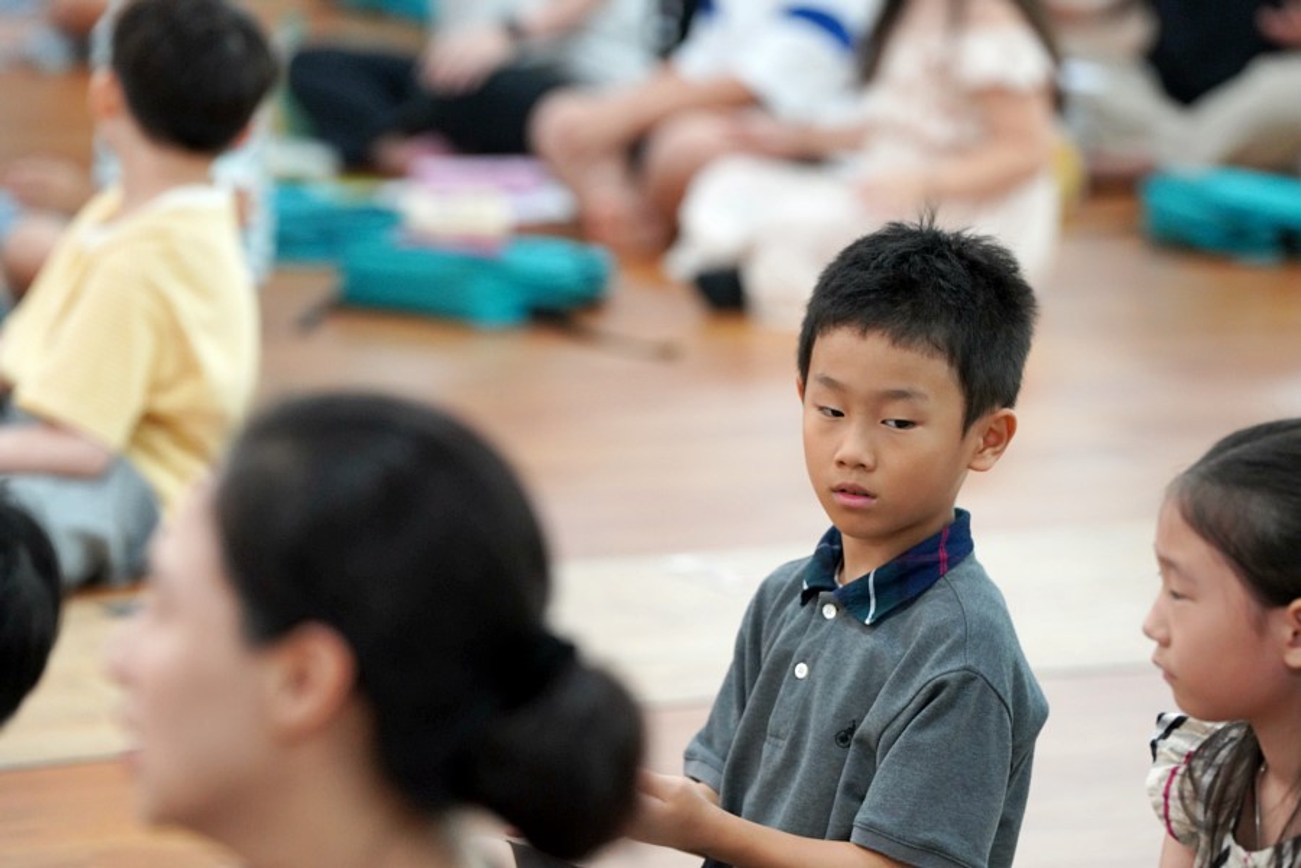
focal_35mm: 200
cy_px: 434
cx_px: 650
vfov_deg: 6.9
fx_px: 7227
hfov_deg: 10.3
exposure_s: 1/250
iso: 4000
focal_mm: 200
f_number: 4
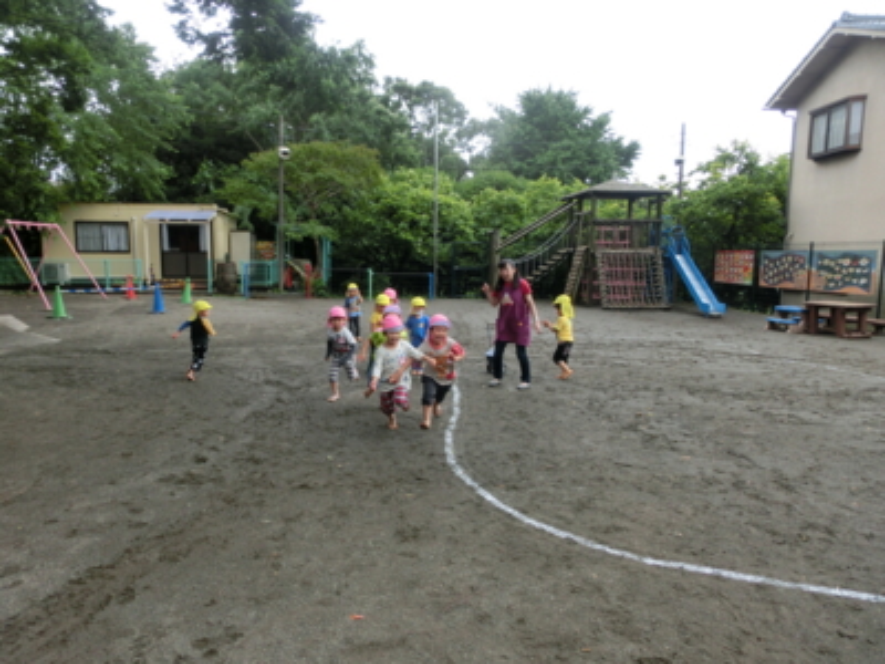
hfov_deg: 71.6
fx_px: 614
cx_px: 442
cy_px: 332
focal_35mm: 24
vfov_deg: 56.8
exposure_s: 1/500
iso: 80
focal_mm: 4.24
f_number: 3
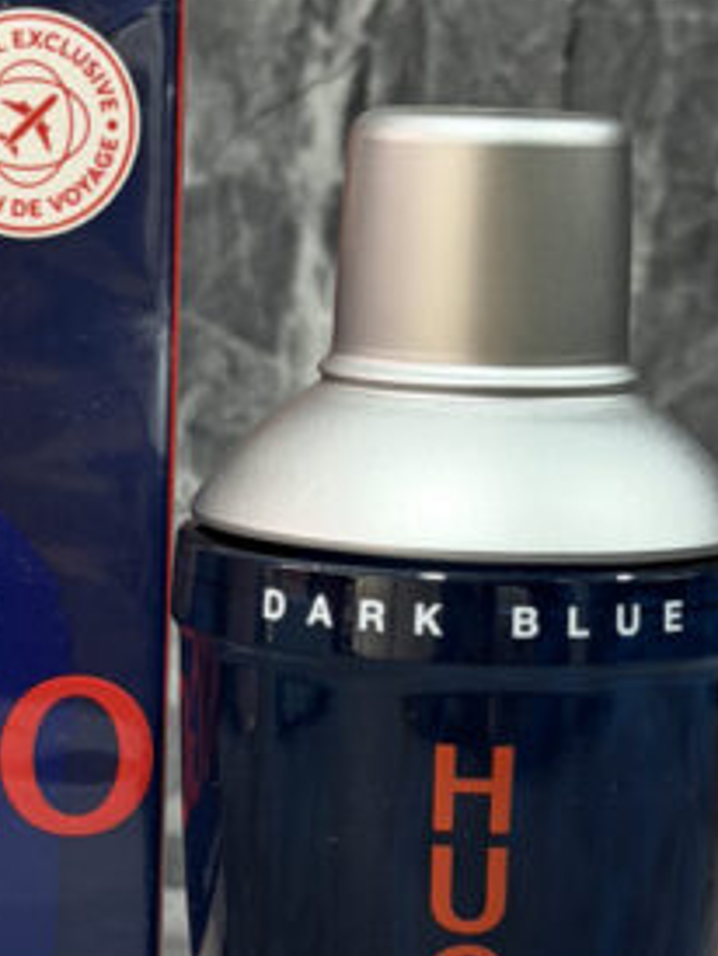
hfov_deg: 10.6
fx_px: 3866
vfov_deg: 14.0
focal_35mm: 140
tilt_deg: -10.7
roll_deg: -1.3
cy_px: 754
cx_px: 101
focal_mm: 6.76
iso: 500
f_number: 1.78
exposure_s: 1/40
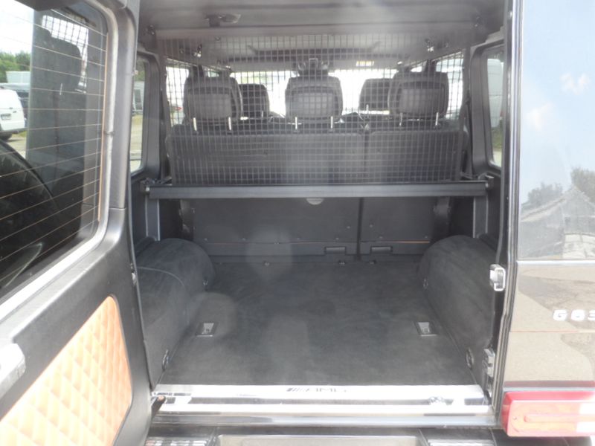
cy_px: 223
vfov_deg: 56.8
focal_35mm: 24
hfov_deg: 71.6
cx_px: 298
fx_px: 413
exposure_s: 1/30
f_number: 3.2
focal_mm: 4
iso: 80
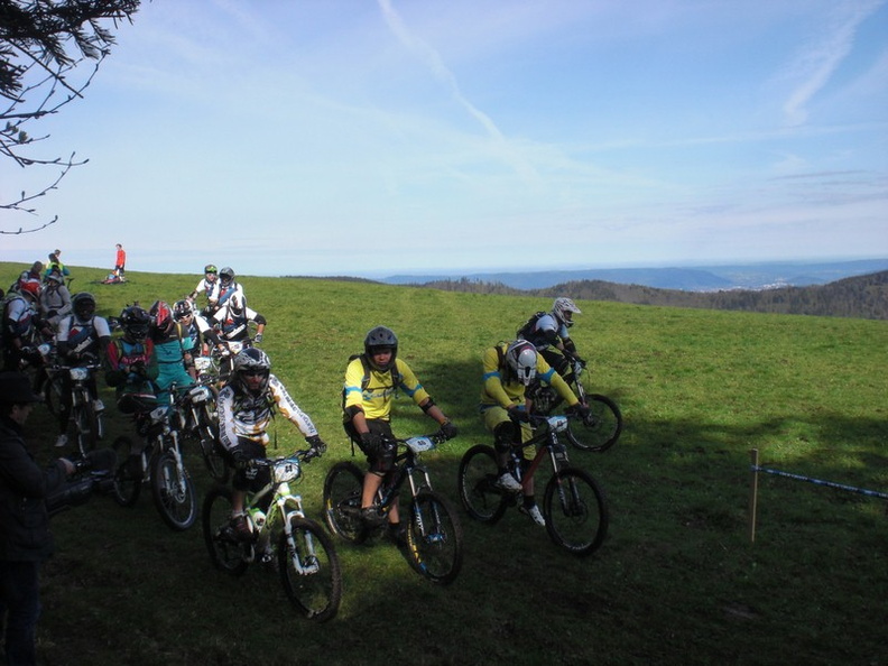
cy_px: 333
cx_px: 444
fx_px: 975
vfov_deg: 37.7
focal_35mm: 38
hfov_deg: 49.0
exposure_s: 1/320
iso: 64
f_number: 5.6
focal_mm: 6.3
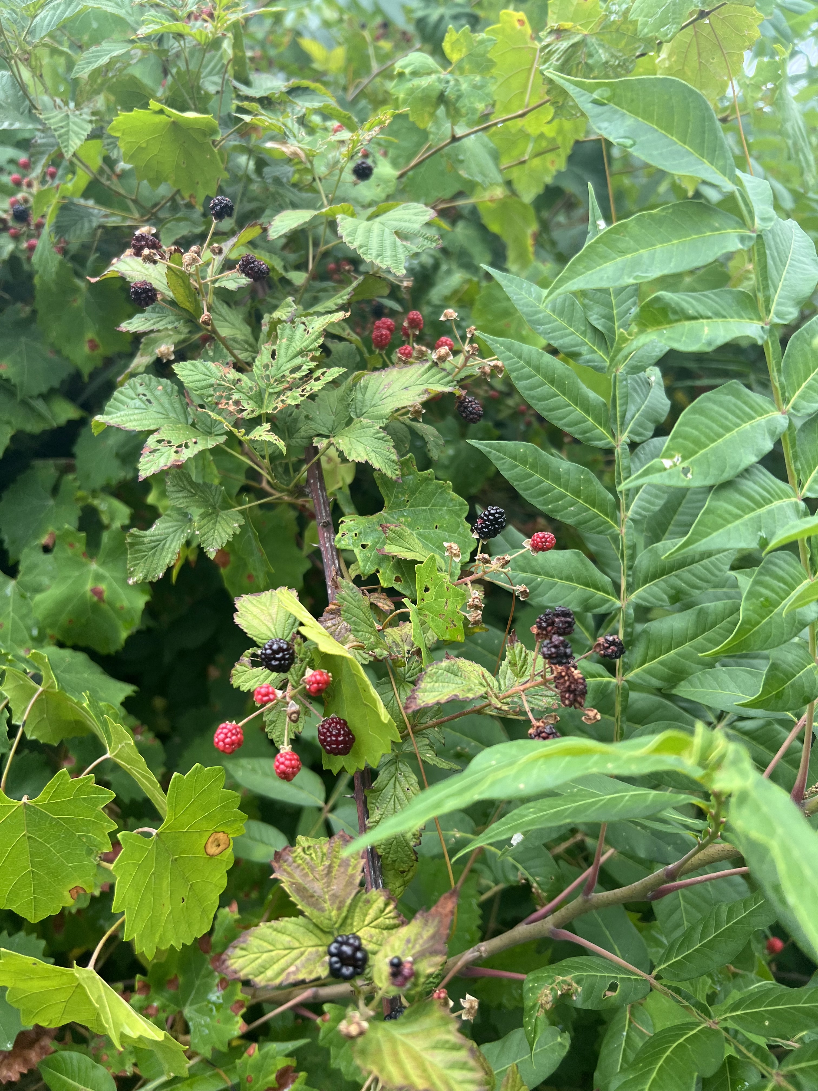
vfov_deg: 67.3
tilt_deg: -17.2
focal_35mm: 26
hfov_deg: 53.1
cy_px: 546
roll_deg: +3.8
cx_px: 409
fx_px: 819
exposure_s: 1/786
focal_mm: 5.7
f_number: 1.5
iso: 50
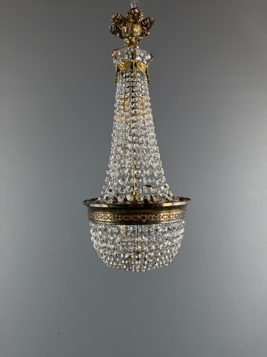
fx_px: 247
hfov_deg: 56.8
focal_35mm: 24
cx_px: 134
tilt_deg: +1.2
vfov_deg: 71.6
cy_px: 178
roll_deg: +0.2
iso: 125
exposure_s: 1/100
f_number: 1.78
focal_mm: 6.76
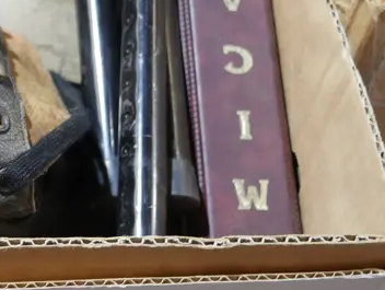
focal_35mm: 93
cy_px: -63
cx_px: -35
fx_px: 1036
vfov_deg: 15.3
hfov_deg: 20.1
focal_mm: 16
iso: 500
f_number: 3.6
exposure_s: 1/60
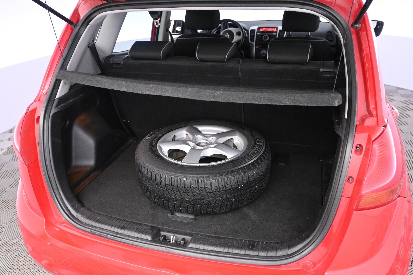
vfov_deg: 43.6
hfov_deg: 61.9
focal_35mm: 30
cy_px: 138
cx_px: 206
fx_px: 344
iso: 3200
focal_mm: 20
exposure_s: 1/50
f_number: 3.8
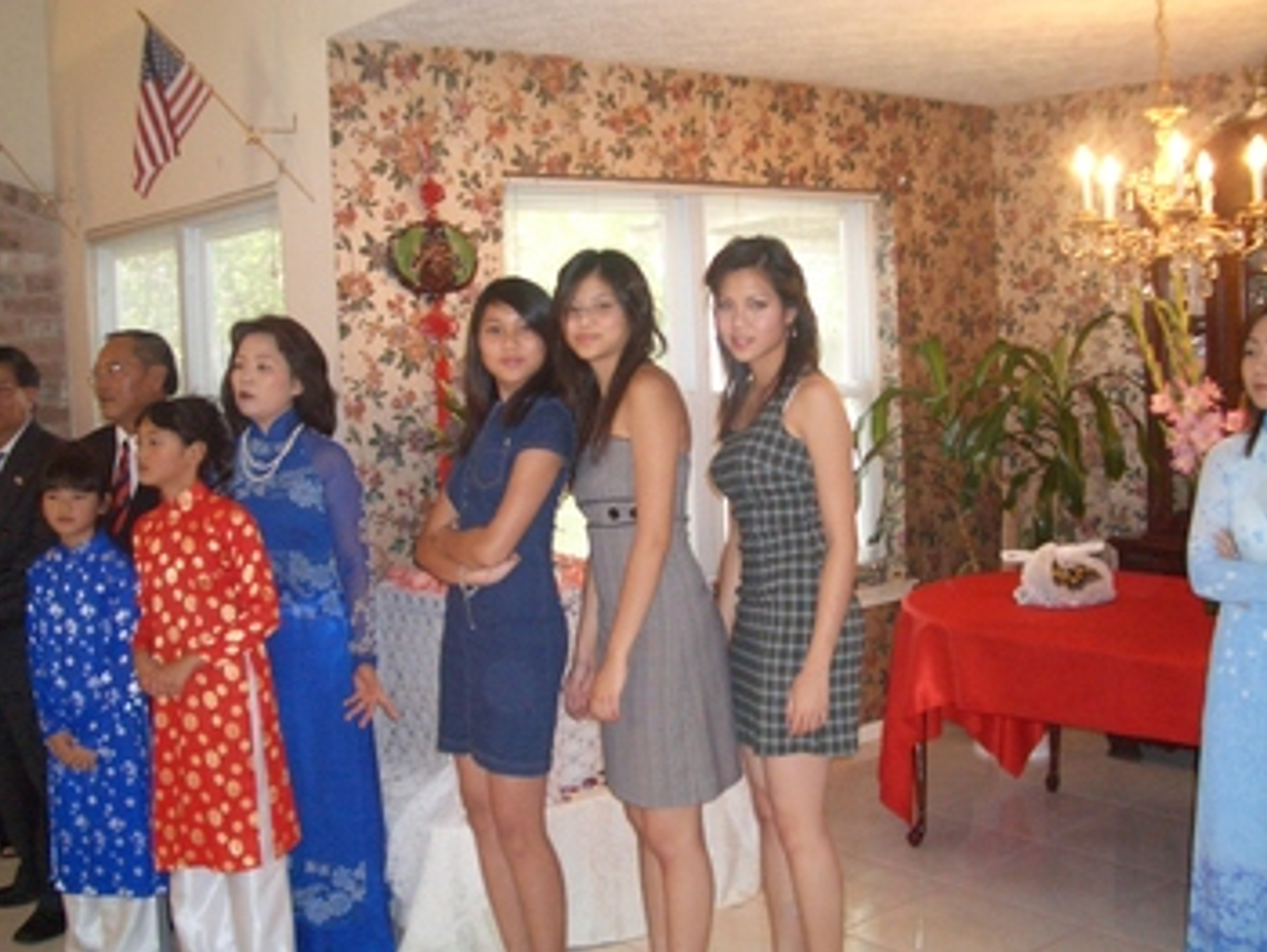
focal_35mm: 40
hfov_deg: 46.8
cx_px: 634
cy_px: 474
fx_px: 1465
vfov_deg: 36.0
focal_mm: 5.8
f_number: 2.6
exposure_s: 1/60
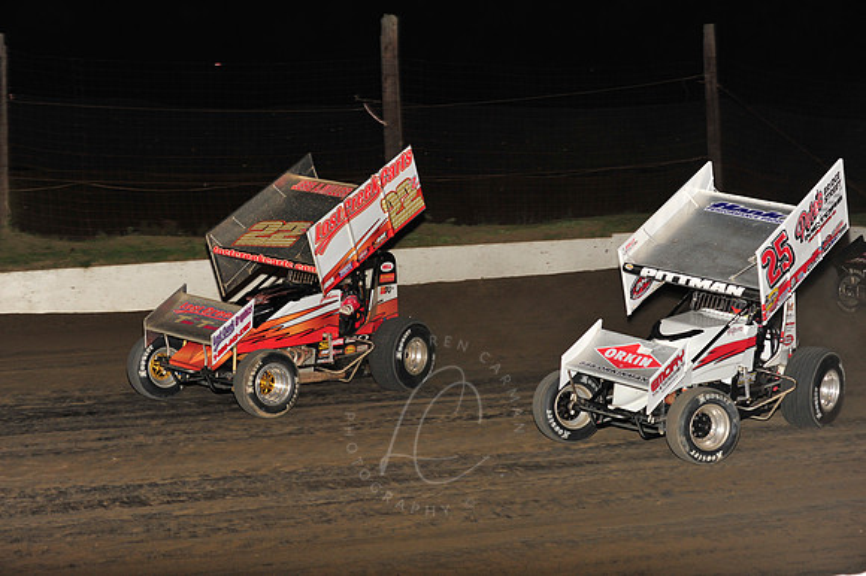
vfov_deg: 17.0
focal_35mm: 80
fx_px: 1923
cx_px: 433
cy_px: 288
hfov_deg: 25.4
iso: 800
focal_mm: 80
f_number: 6.3
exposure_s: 1/320
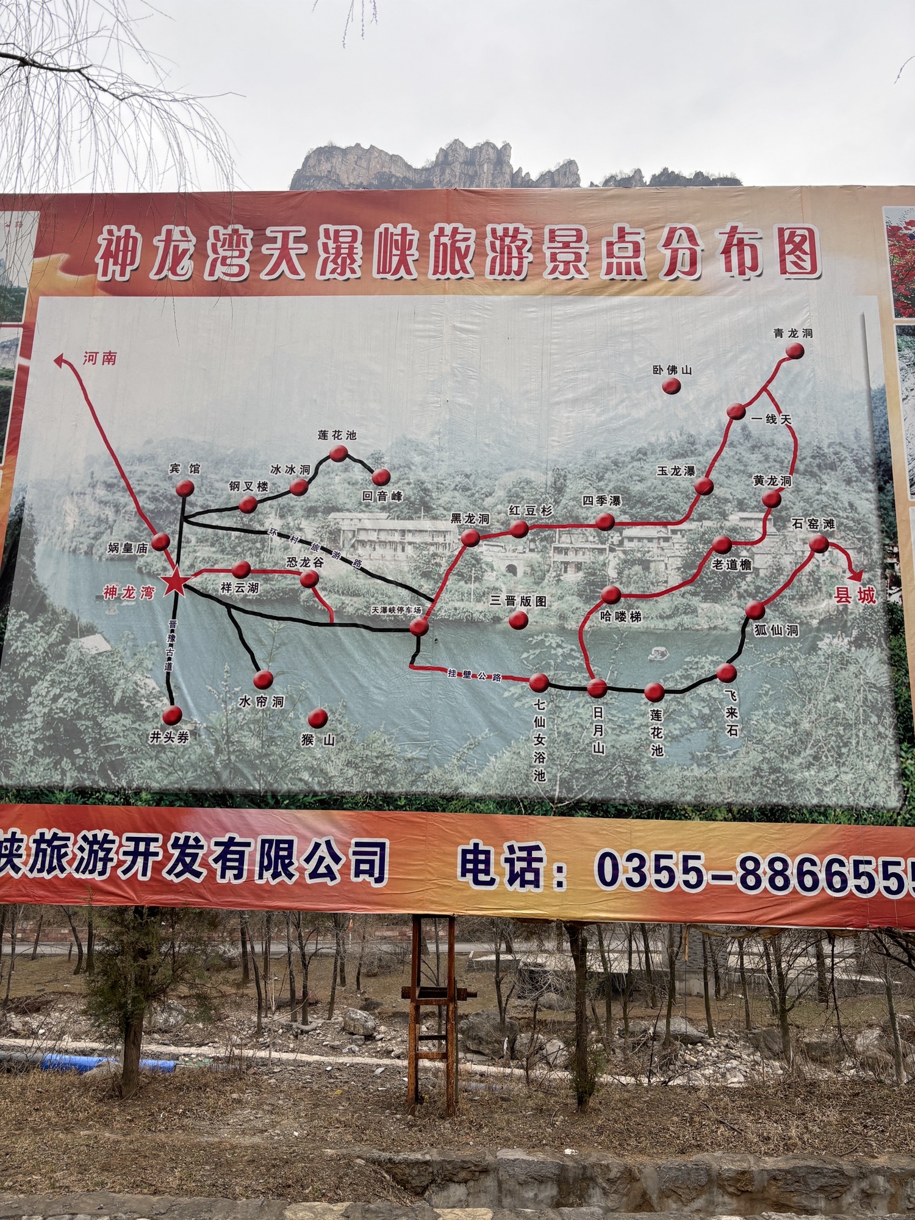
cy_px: 610
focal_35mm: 26
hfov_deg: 53.1
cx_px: 458
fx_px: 916
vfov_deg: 67.3
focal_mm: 5.96
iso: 50
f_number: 1.6
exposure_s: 1/150
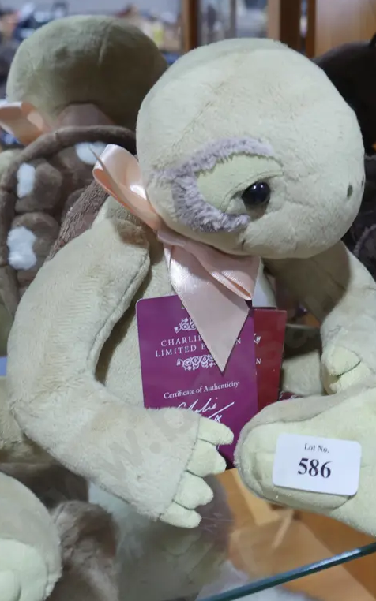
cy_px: 299
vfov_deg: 35.7
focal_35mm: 57
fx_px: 935
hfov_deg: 22.2
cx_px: 333
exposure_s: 1/60
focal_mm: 20
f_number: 4.4
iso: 640
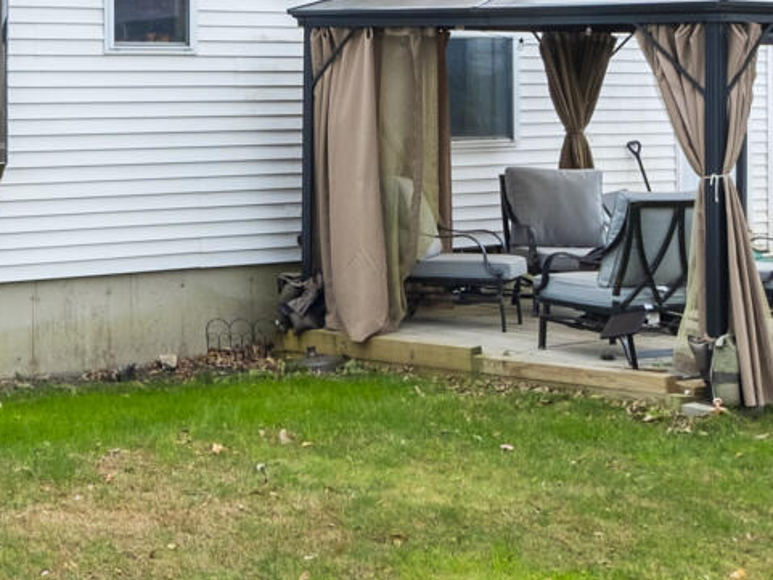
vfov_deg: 19.9
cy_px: 24
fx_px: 1608
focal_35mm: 72
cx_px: -172
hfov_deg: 24.3
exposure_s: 1/80
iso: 200
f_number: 5.6
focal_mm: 8
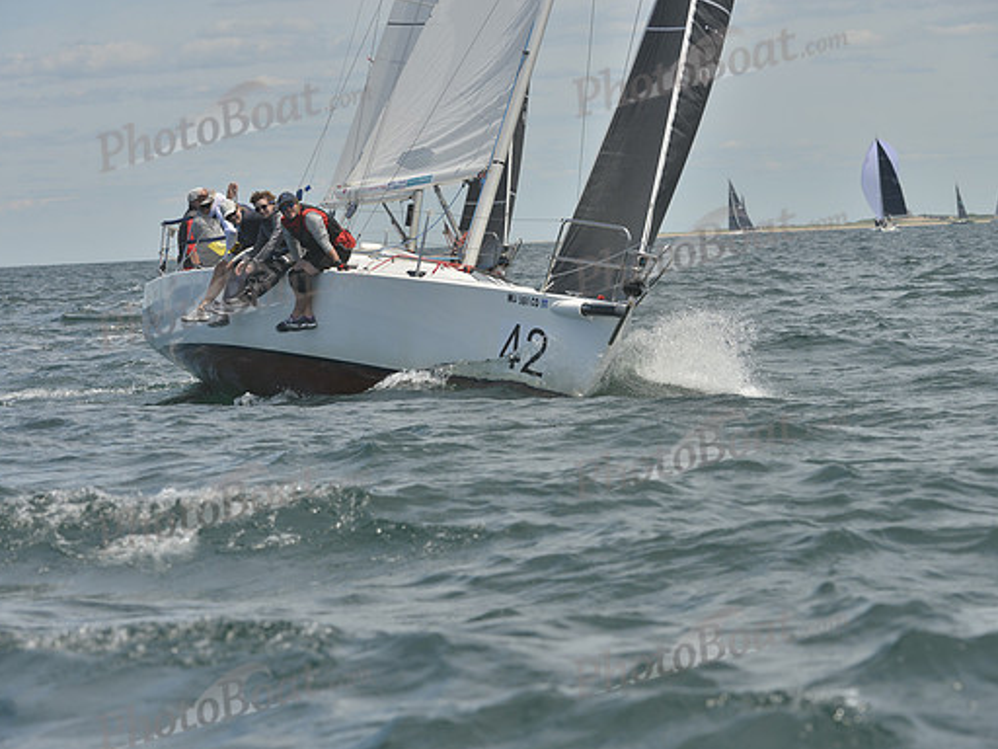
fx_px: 6285
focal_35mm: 218
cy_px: 375
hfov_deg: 9.1
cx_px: 474
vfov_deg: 6.8
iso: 280
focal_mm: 200
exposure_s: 1/800
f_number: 9
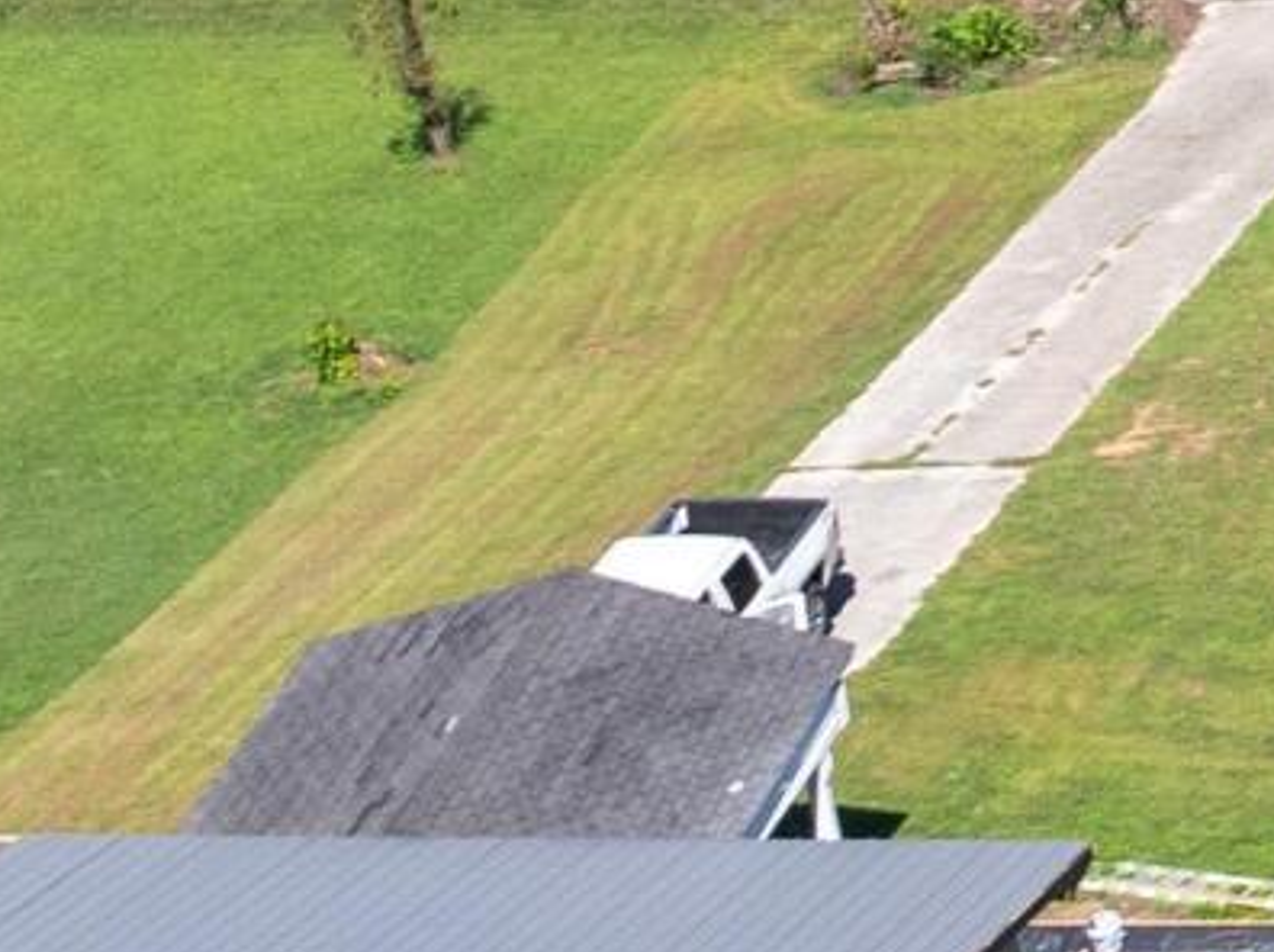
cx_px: 3870
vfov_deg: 7.7
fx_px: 6690
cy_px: -1129
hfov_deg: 8.8
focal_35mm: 182
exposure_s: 1/200
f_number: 2.8
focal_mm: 12.29
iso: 100
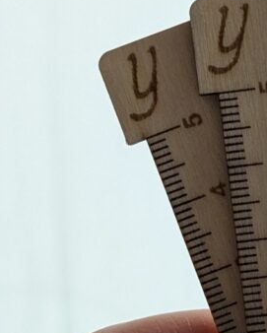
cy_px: 143
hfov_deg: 10.5
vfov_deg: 13.3
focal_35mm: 145
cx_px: 308
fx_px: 1430
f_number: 1.68
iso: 24
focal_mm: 6.9
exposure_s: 1/594
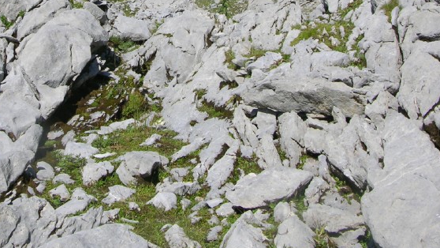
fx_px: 817
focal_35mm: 70
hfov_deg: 29.7
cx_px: 114
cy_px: -47
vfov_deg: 16.5
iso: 50
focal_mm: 8.9
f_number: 6.3
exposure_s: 1/250
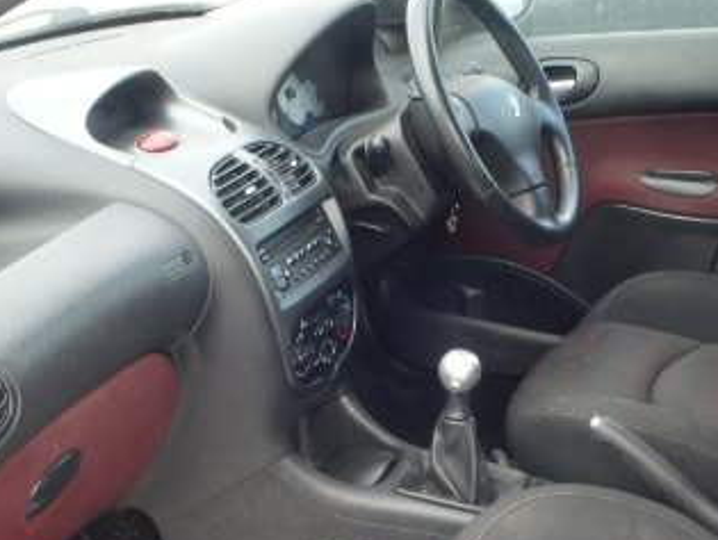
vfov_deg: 20.8
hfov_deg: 28.0
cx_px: 463
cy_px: 499
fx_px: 1433
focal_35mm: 69
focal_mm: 6.1
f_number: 4.4
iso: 160
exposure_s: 1/80
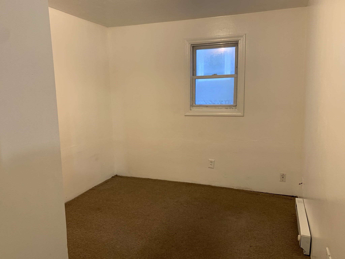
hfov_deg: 67.3
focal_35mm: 26
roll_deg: +0.9
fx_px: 259
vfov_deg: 53.1
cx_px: 172
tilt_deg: -8.8
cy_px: 130
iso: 125
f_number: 1.8
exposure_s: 1/60
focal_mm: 4.25
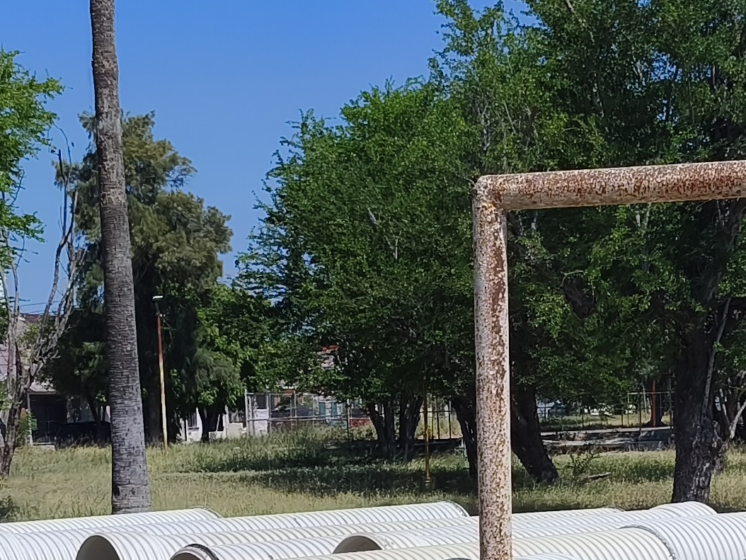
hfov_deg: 22.0
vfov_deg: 16.0
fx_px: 1918
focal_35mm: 89
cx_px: 427
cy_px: 661
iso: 50
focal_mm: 6.06
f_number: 1.7
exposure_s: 1/1576
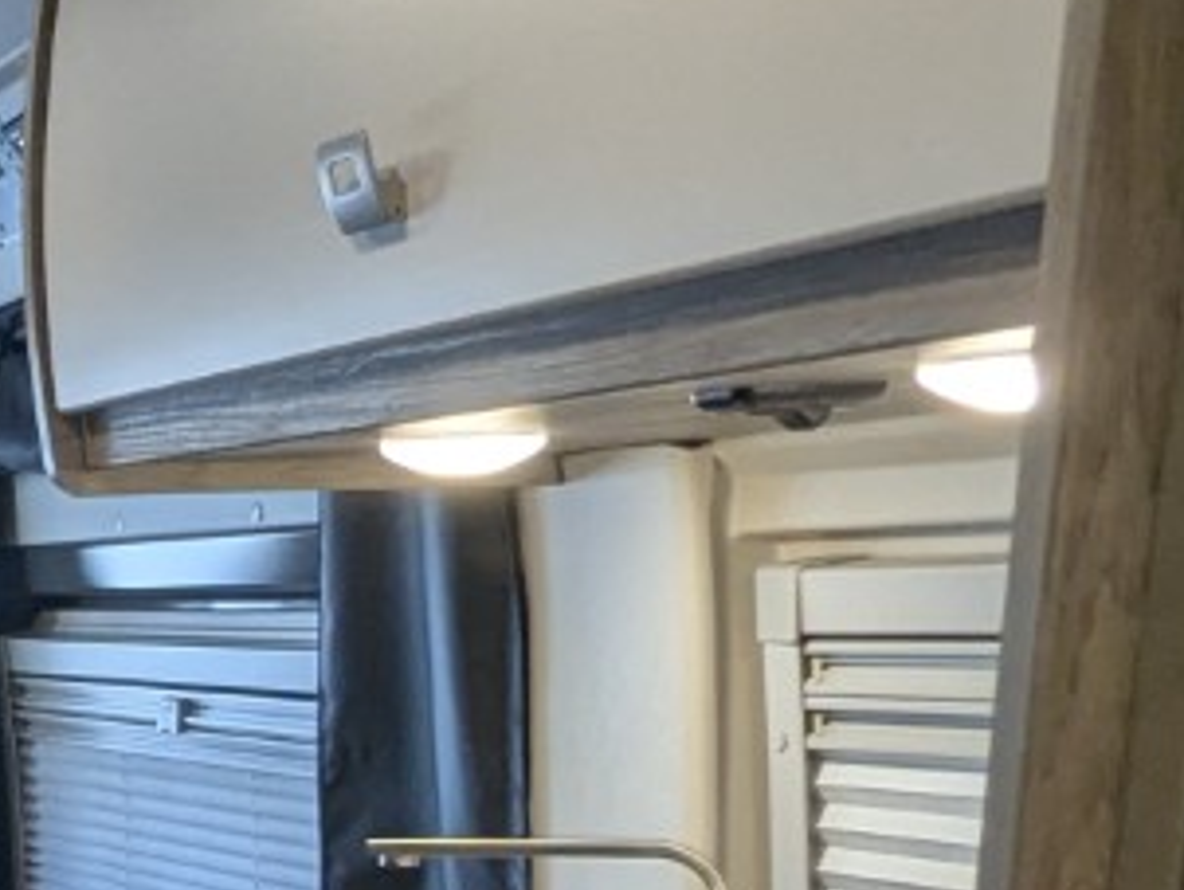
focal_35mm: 74
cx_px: -559
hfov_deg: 22.1
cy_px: 1215
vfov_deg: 18.3
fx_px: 2533
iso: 232
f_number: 2.2
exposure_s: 1/154
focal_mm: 2.35
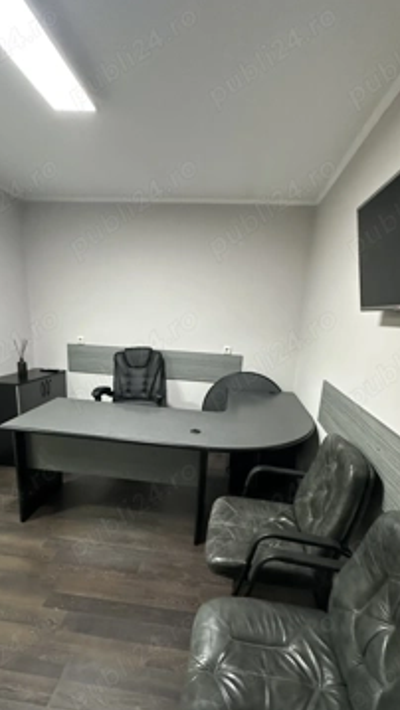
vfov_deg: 95.6
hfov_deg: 63.9
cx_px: 202
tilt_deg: -13.6
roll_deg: -3.4
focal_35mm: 17
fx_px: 320
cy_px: 392
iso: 640
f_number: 2.2
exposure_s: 1/50
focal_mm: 2.22
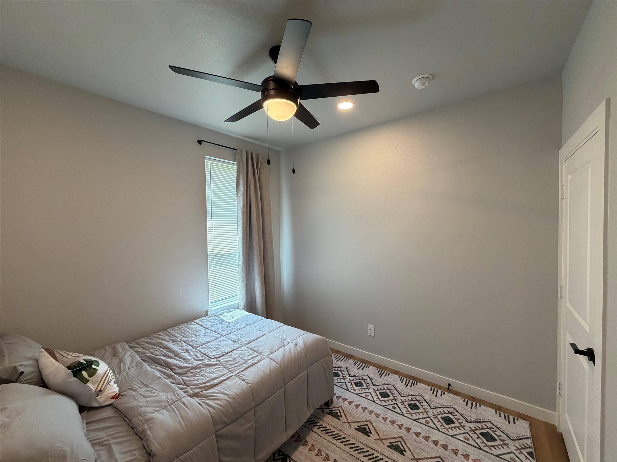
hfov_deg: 102.1
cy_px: 231
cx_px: 308
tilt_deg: -1.5
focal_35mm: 14
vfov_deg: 85.7
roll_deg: +1.2
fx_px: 250
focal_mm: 2.22
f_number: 2.2
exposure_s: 1/120
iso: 200
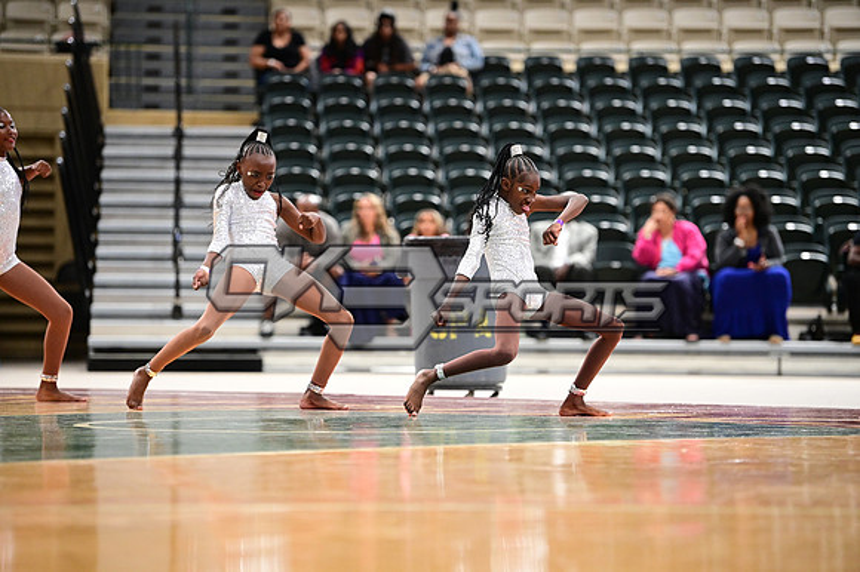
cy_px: 286
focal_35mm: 175
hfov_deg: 11.8
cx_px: 430
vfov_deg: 7.8
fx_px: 4178
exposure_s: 1/1000
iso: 6400
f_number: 3.2
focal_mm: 175
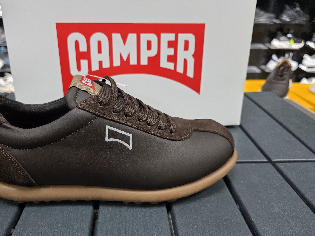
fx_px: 255
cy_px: 134
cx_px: 143
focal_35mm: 28
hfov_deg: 63.3
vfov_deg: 49.6
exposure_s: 1/100
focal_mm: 6.3
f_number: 1.7
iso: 250
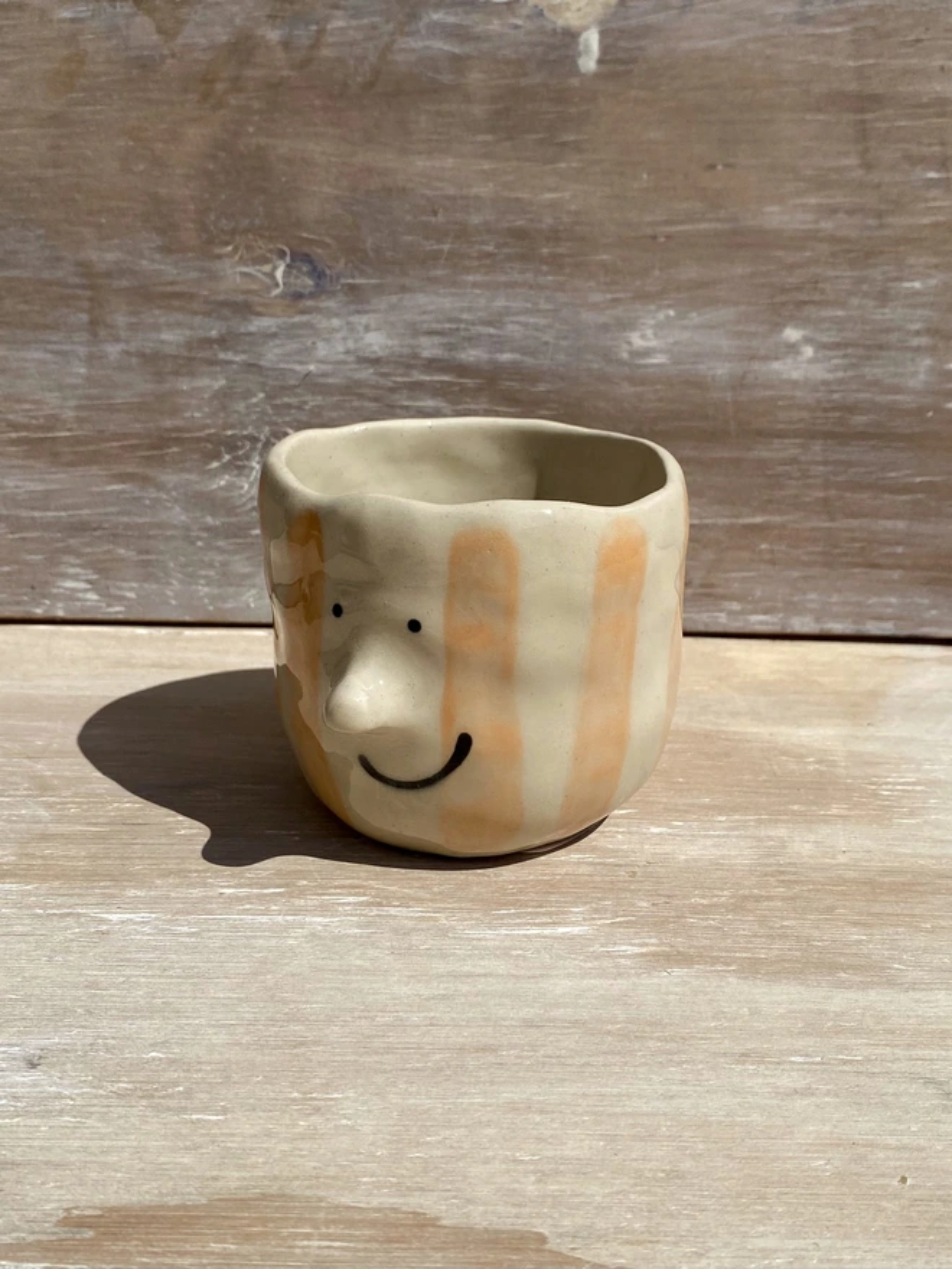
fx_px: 953
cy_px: 634
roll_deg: -1.1
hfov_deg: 53.1
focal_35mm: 26
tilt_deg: -21.4
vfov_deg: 67.3
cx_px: 476
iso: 32
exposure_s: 1/7692
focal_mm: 4.25
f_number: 1.8
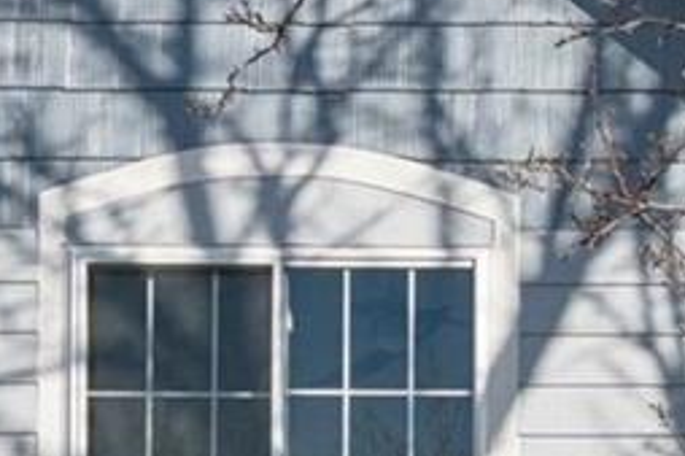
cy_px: 704
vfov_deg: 5.4
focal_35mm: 252
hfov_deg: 8.0
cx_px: 1133
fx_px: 4792
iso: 400
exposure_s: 1/1000
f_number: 9
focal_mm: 40
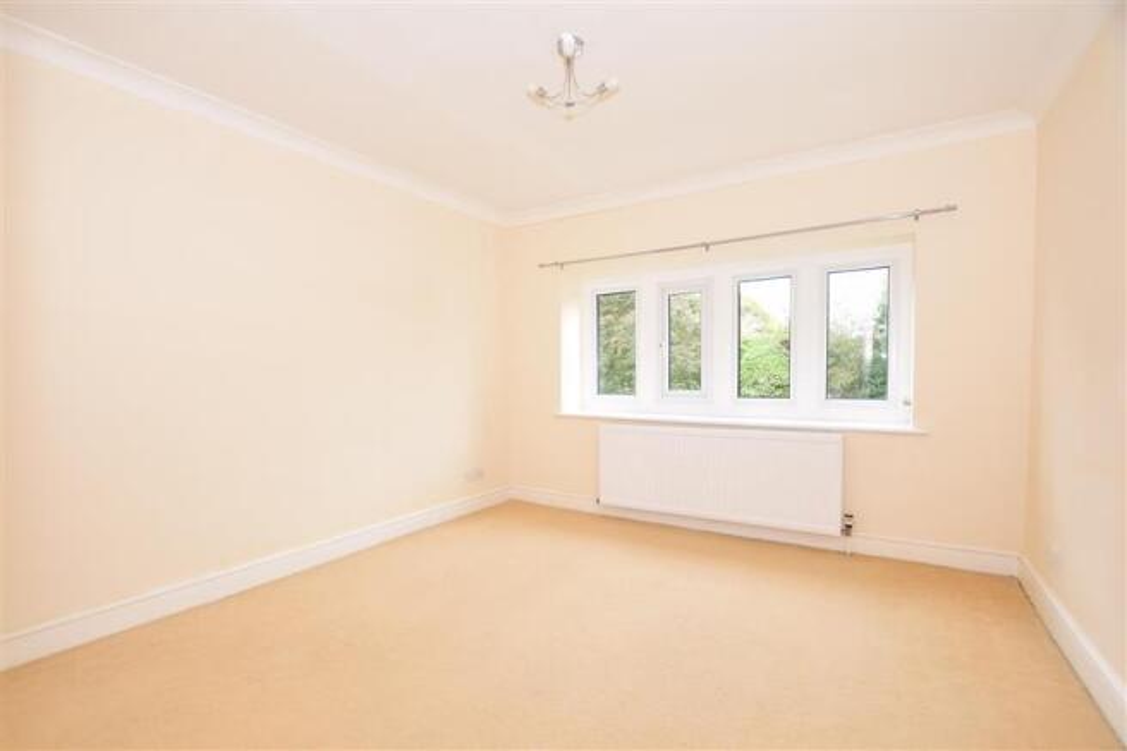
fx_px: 469
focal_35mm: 15
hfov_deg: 100.4
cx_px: 564
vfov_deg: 77.3
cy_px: 376
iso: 200
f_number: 5
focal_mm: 10
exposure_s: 1/50
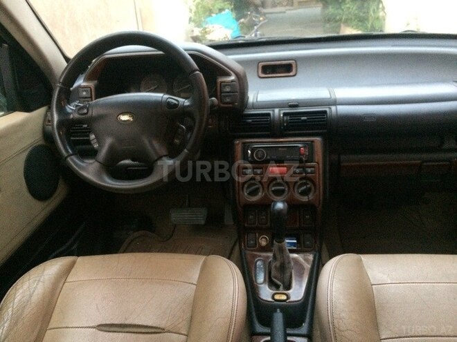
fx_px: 383
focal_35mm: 29
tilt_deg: -24.4
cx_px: 228
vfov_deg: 48.2
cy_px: 171
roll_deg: +3.8
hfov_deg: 61.7
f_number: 2.2
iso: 500
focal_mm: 4.15
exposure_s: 1/17
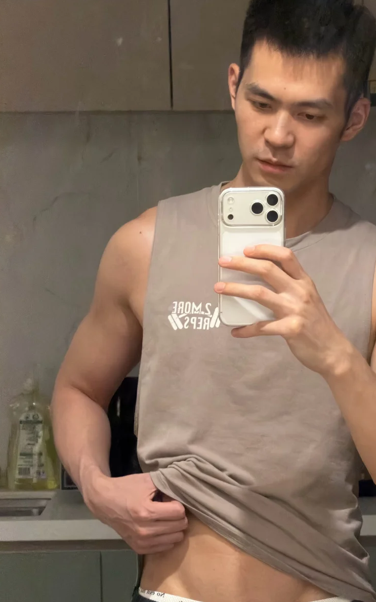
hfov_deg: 10.1
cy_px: 318
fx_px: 2131
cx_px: 245
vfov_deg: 16.1
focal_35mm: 130
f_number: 2.8
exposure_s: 1/25
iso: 1000
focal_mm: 16.89
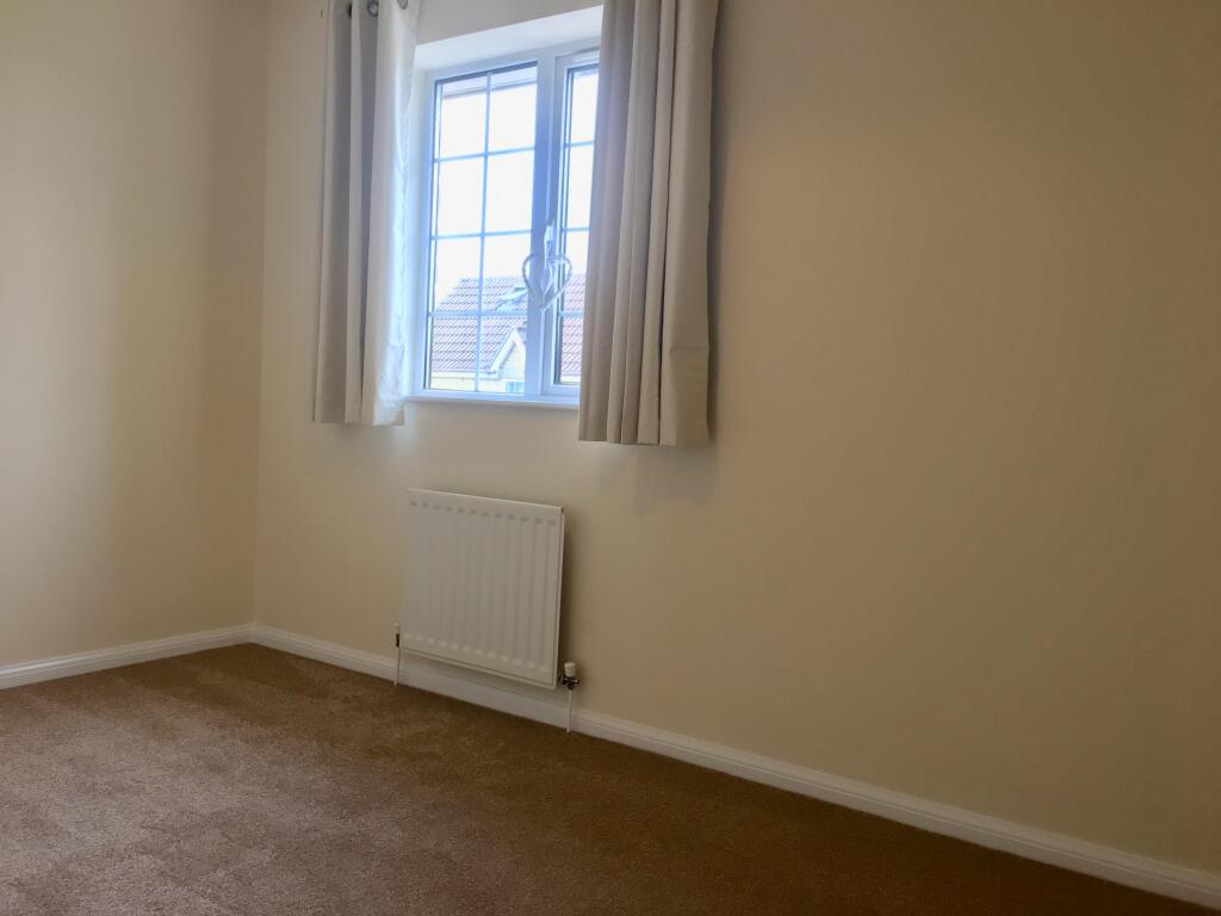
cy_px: 458
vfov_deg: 48.2
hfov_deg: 61.7
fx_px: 1023
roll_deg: -3.4
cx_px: 610
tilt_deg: -2.7
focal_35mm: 29
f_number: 2.2
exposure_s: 1/100
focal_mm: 4.15
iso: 40
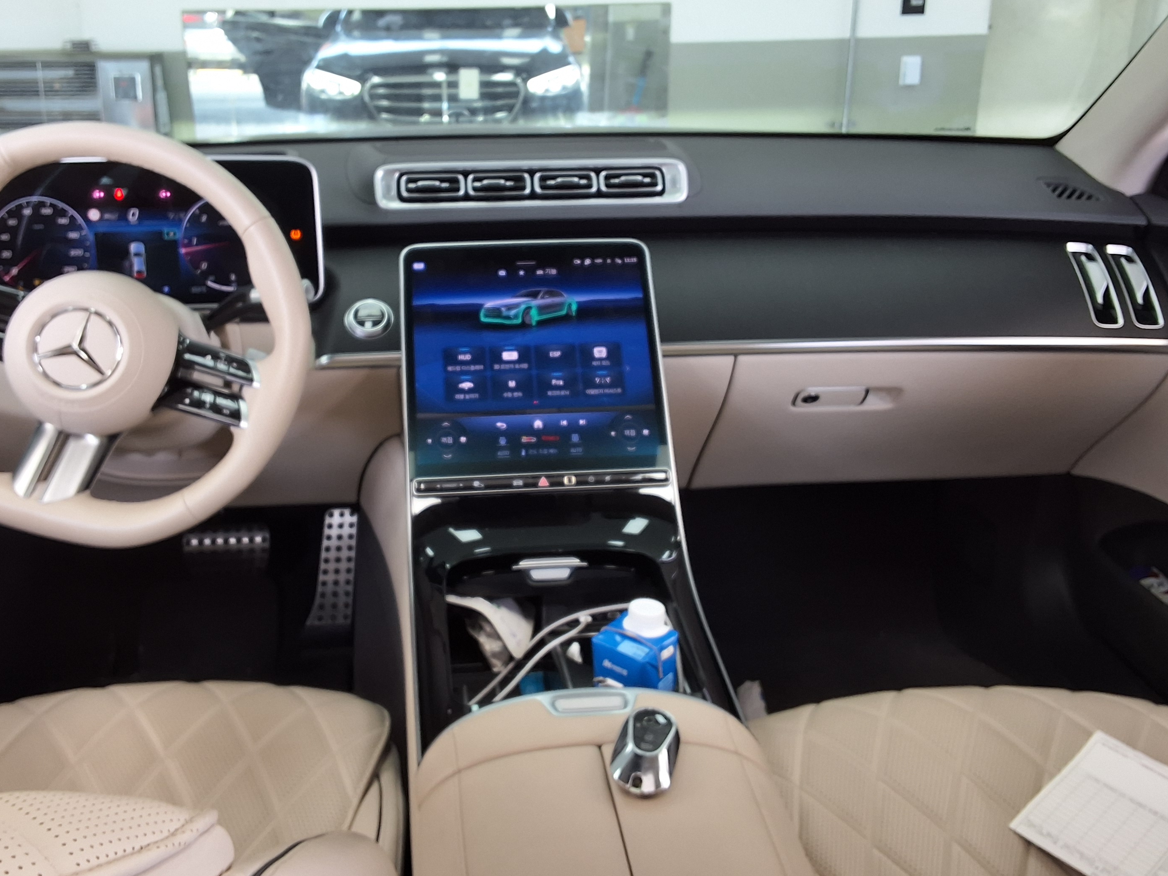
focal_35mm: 33
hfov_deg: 55.2
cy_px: 380
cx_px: 504
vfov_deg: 42.9
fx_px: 1114
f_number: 1.9
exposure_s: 1/40
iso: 50
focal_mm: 2.91
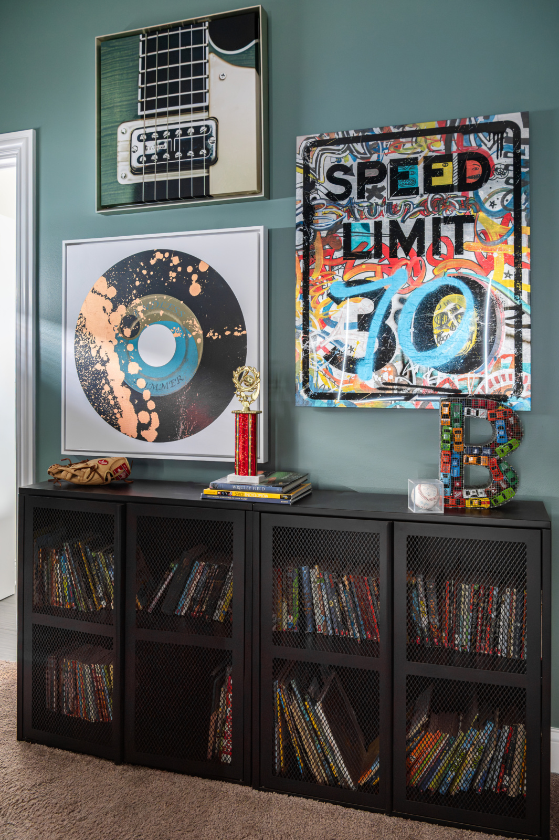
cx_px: 280
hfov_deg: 44.9
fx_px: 676
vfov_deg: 63.7
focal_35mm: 29
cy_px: 420
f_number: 7.1
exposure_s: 6
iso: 1000
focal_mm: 29
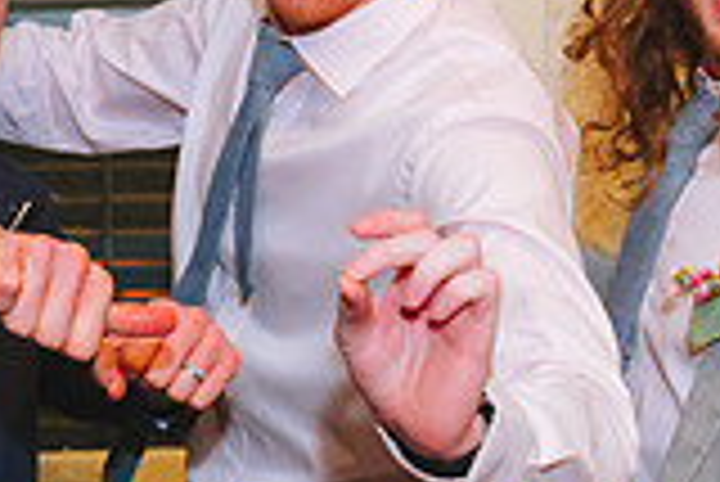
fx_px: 2462
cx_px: -36
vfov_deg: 11.2
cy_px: 266
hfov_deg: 16.2
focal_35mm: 123
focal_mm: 34
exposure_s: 1/80
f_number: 2.8
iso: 2000
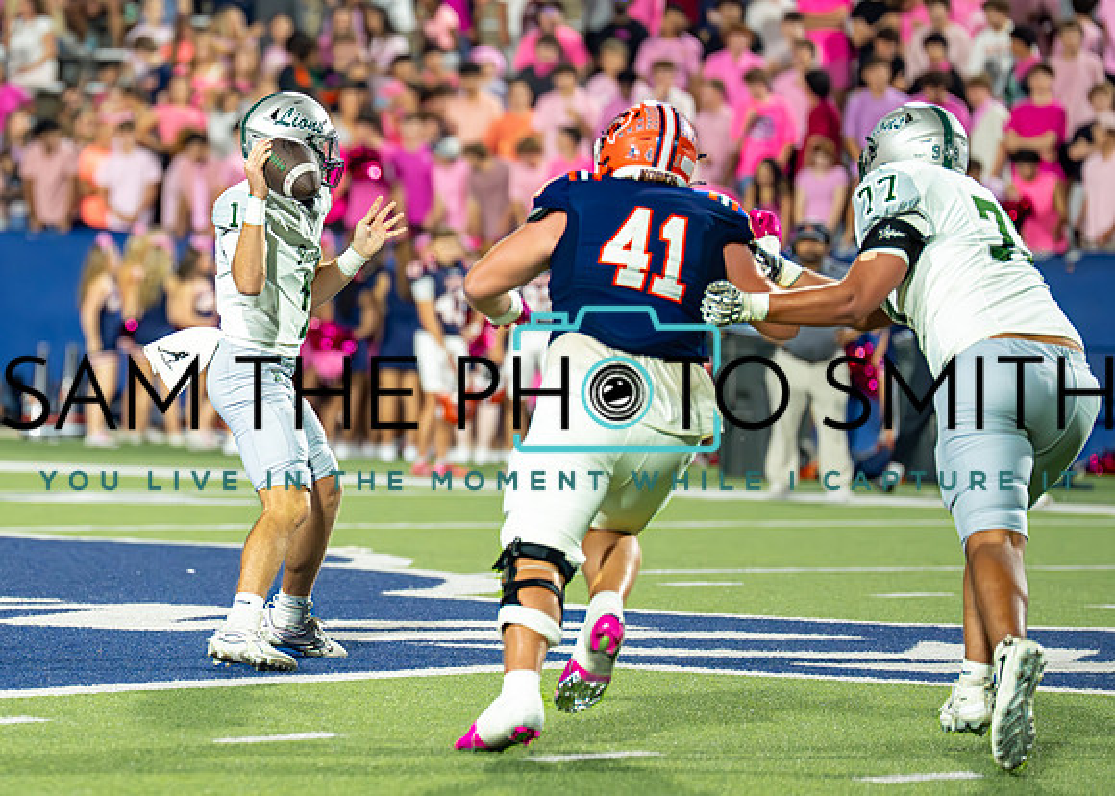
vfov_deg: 4.6
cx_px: 225
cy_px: 337
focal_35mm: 316
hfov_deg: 6.4
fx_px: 9994
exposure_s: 1/1600
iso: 3200
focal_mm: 200
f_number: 2.8
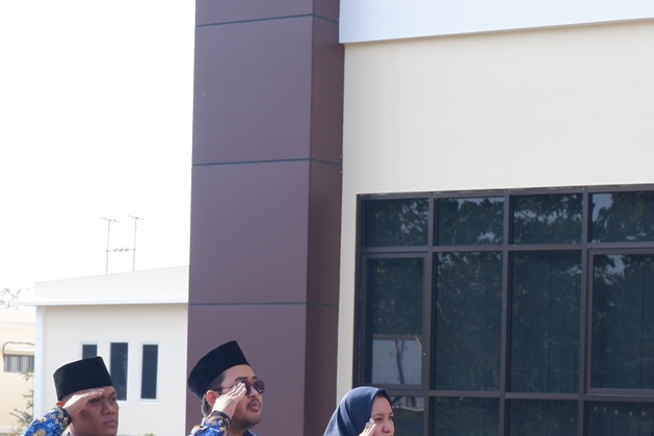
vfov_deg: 12.9
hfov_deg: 19.5
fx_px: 1907
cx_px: 352
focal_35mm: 105
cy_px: 406
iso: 200
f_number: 5.6
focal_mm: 29.6
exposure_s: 1/250
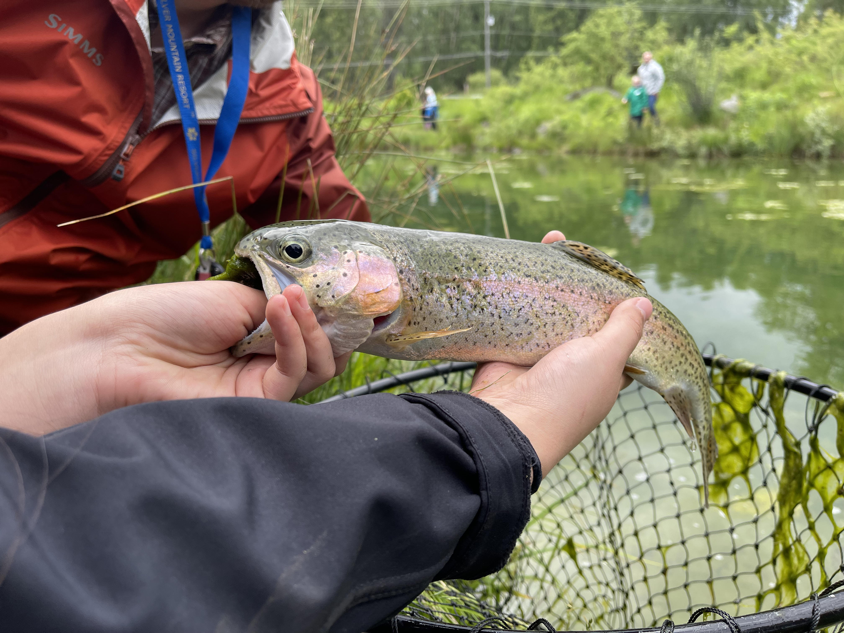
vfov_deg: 53.1
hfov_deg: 67.3
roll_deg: +0.2
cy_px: 316
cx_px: 422
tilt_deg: -17.1
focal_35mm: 26
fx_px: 634
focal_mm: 5.1
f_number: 1.6
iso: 32
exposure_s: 1/916
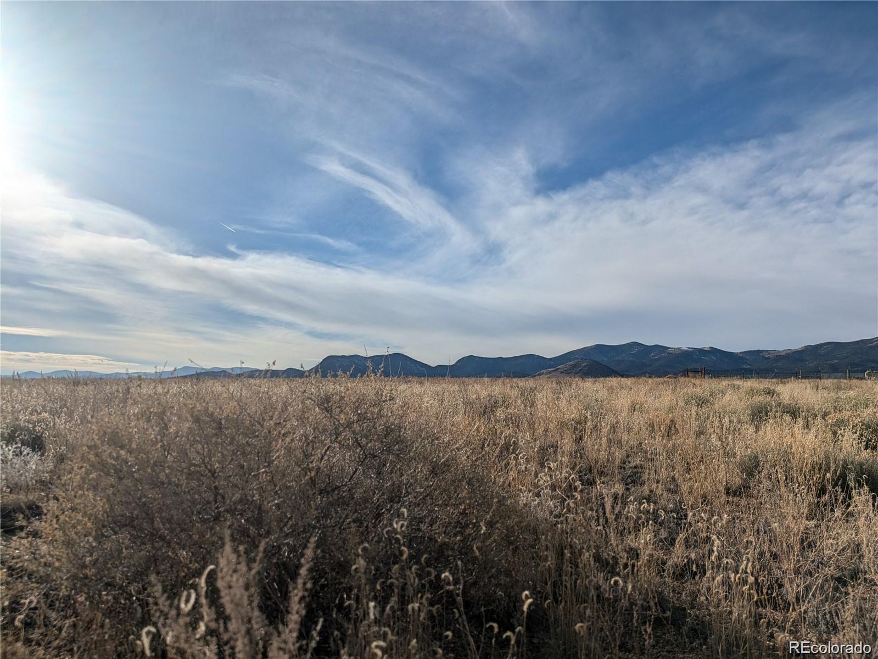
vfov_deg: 54.9
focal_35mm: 25
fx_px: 634
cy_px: 330
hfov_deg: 69.4
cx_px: 439
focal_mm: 5.43
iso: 47
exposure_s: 1/10101
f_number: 1.89
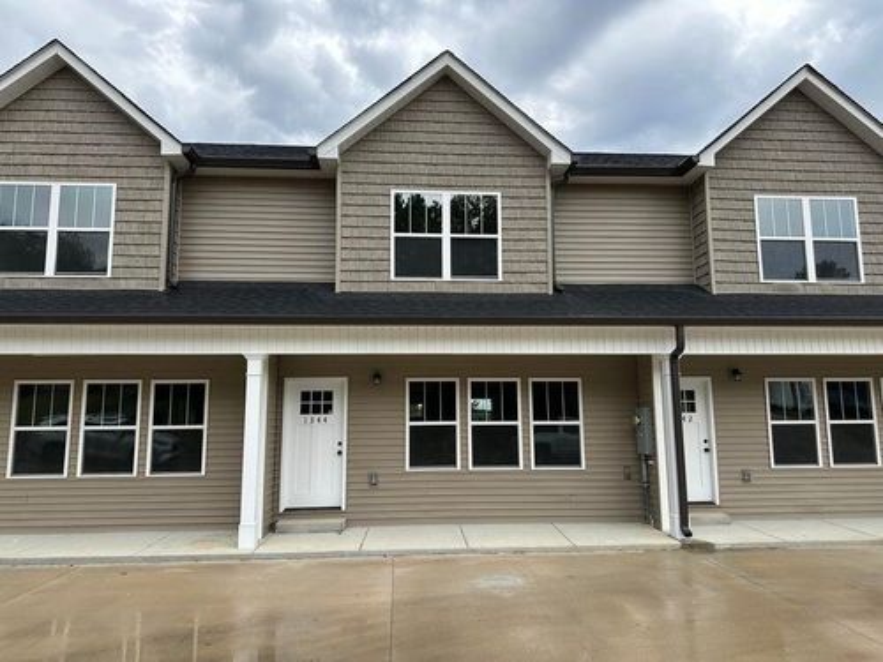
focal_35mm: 24
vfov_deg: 56.8
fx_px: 612
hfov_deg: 71.6
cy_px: 331
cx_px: 442
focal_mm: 6.86
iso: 80
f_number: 1.78
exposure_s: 1/1157
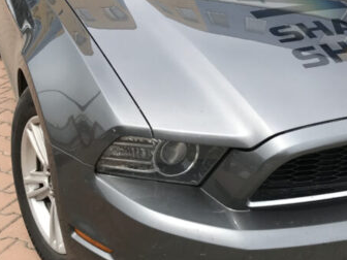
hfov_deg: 30.0
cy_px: 39
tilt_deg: -14.4
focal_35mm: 64
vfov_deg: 22.5
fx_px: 642
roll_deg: -2.9
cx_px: 233
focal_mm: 3.99
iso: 20
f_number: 1.8
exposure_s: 1/1227
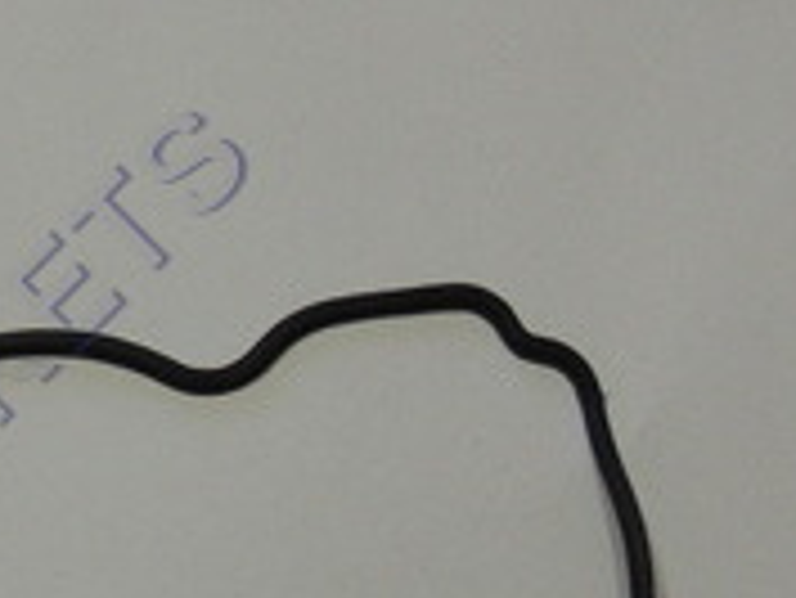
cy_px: 582
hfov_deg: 19.5
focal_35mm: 93
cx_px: -225
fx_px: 2140
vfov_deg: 15.6
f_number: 3.2
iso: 400
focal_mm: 5.8
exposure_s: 1/30
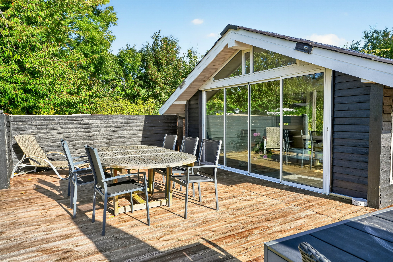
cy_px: 131
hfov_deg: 71.5
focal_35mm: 25
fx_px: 273
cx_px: 196
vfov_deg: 51.3
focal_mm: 25
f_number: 8
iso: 400
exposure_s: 1/80
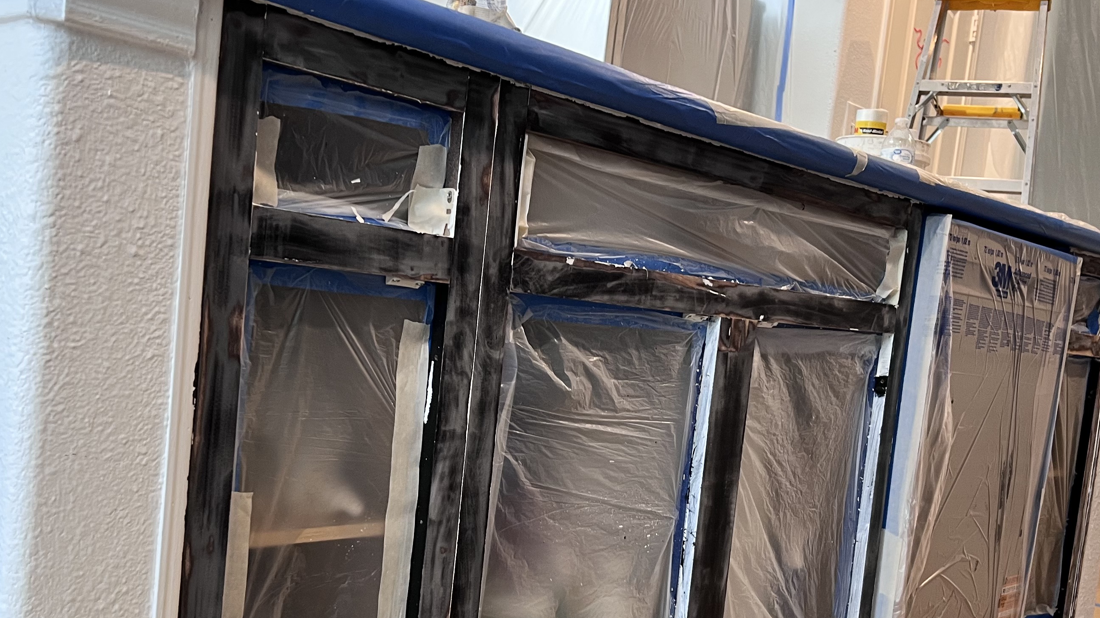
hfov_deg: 46.4
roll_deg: -5.4
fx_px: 1283
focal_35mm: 44
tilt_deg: -6.5
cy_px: 471
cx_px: 529
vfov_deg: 26.7
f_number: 1.5
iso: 100
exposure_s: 1/60
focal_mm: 5.7
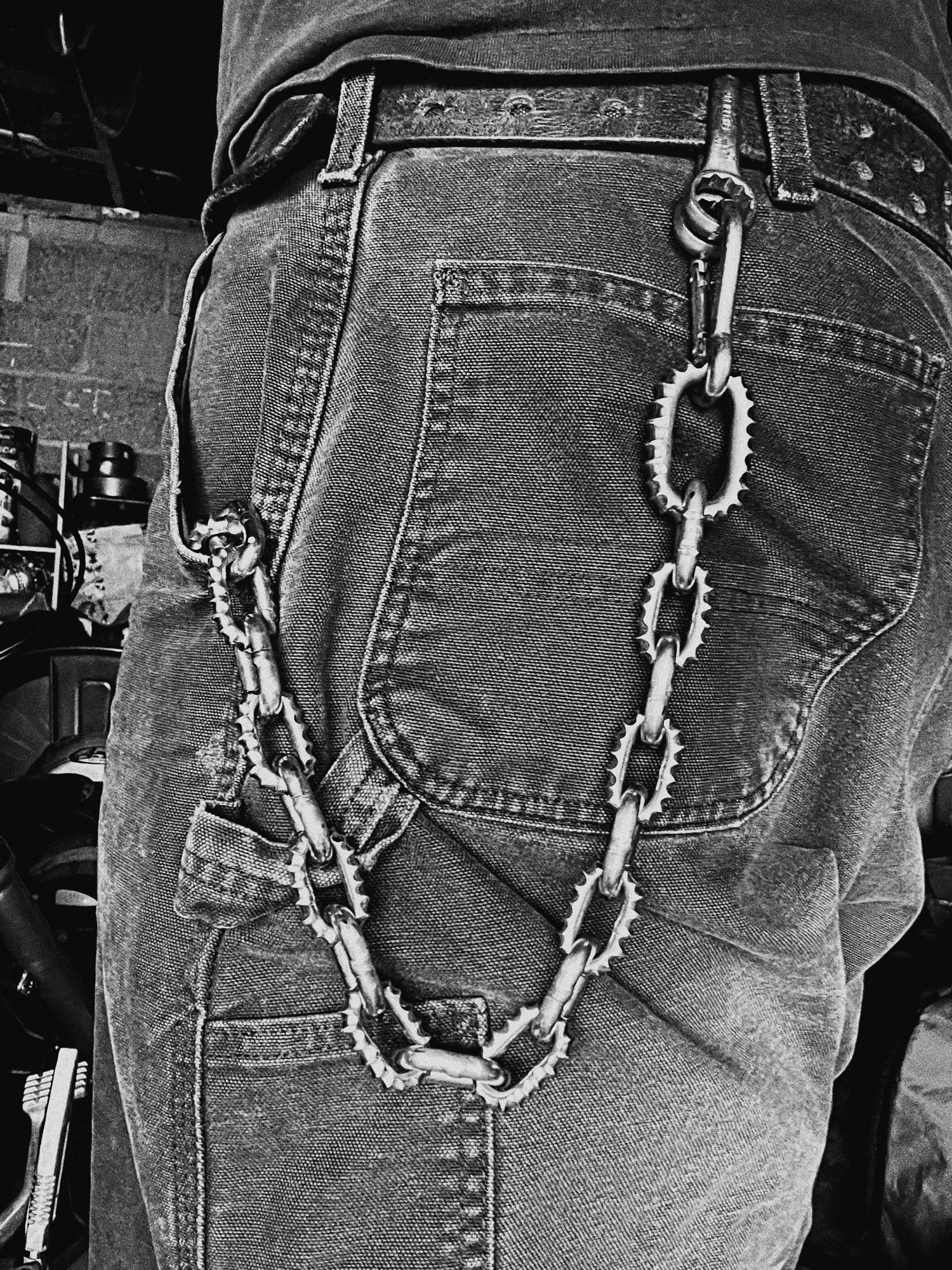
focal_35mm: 30
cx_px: 476
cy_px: 635
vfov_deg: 60.0
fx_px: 1100
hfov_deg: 46.8
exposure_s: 1/50
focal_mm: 2.71
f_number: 2.2
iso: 400
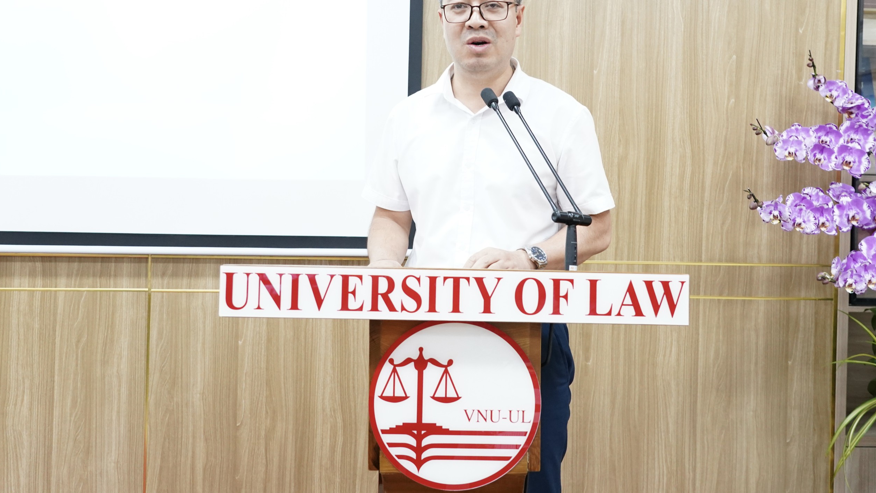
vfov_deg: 36.6
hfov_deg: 61.0
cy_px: 208
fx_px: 743
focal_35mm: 32
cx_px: 436
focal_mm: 30
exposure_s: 1/160
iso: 4000
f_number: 5
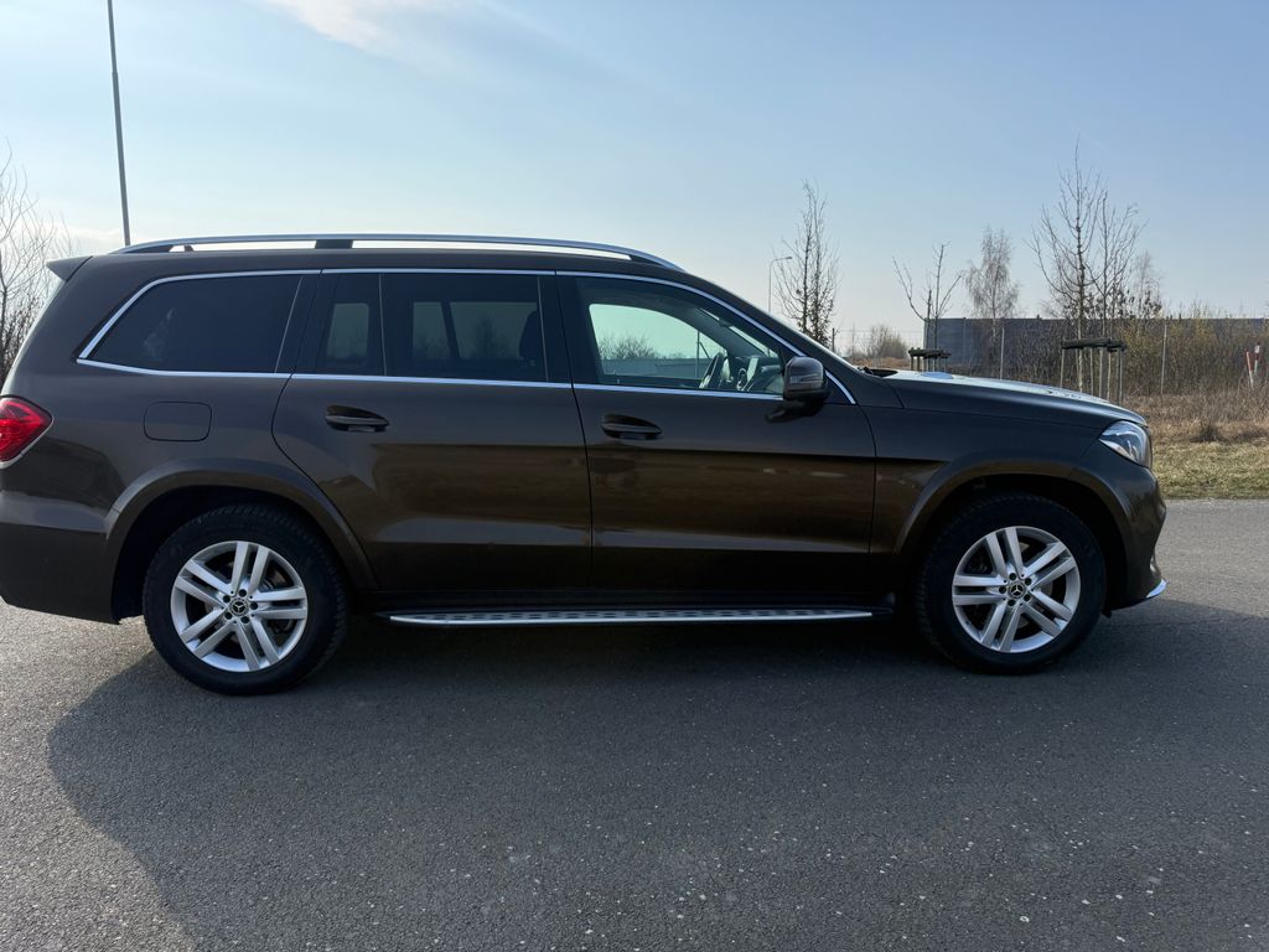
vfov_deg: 56.8
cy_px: 476
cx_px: 634
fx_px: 880
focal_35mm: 24
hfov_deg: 71.6
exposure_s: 1/6711
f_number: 1.78
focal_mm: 6.76
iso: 100
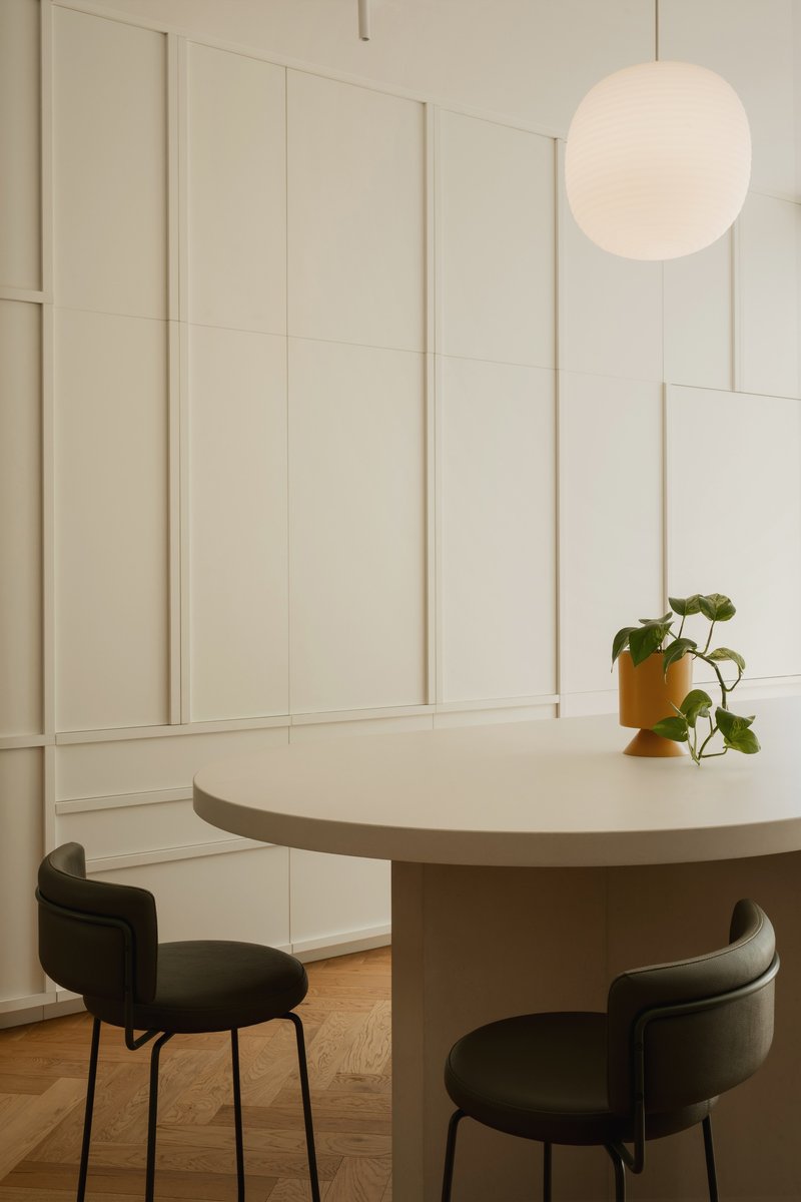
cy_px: 601
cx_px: 400
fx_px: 1235
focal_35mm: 37
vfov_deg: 51.9
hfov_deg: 35.9
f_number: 13
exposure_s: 1/10
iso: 200
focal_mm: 37
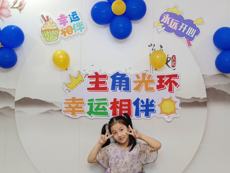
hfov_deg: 38.2
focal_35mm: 50
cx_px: 115
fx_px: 332
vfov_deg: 29.1
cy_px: 86
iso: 245
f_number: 2
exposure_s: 1/50
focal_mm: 6.7
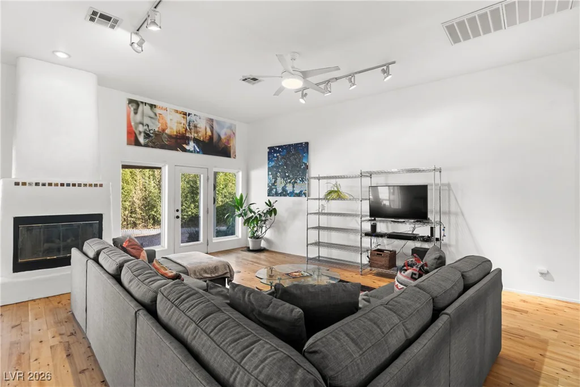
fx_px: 274
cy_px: 194
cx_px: 290
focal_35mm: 17
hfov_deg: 93.3
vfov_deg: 70.5
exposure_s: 1/13
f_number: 8
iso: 400
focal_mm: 17
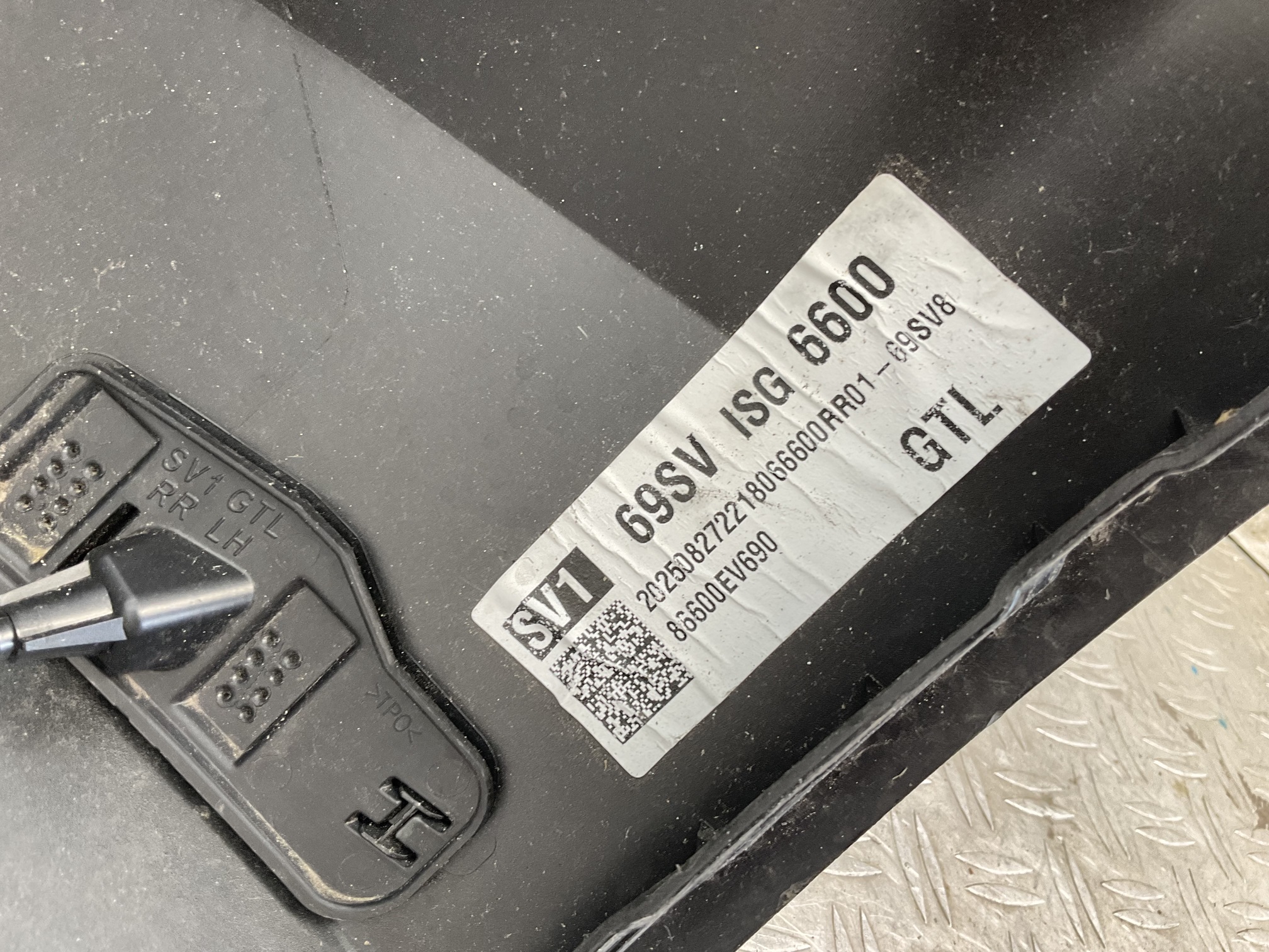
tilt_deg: -36.5
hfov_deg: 61.7
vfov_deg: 48.2
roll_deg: -40.7
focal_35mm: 29
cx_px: 634
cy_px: 476
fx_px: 1063
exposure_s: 1/120
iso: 64
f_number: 1.8
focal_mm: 3
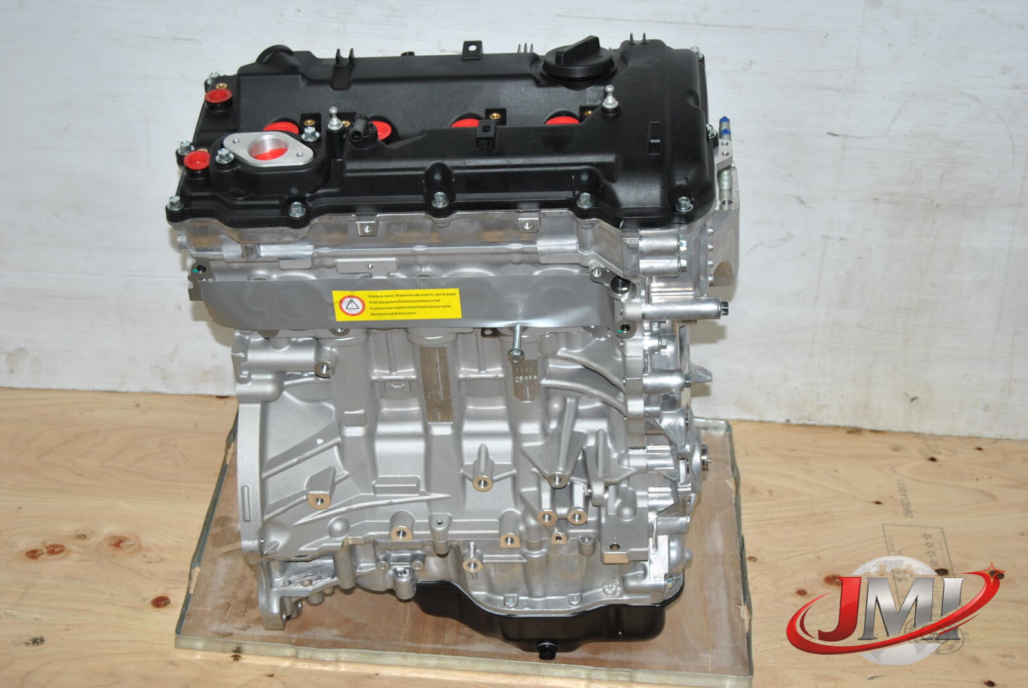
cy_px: 344
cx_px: 514
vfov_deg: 19.8
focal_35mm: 69
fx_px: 1973
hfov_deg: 29.2
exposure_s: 1/60
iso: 100
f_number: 5.3
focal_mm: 46
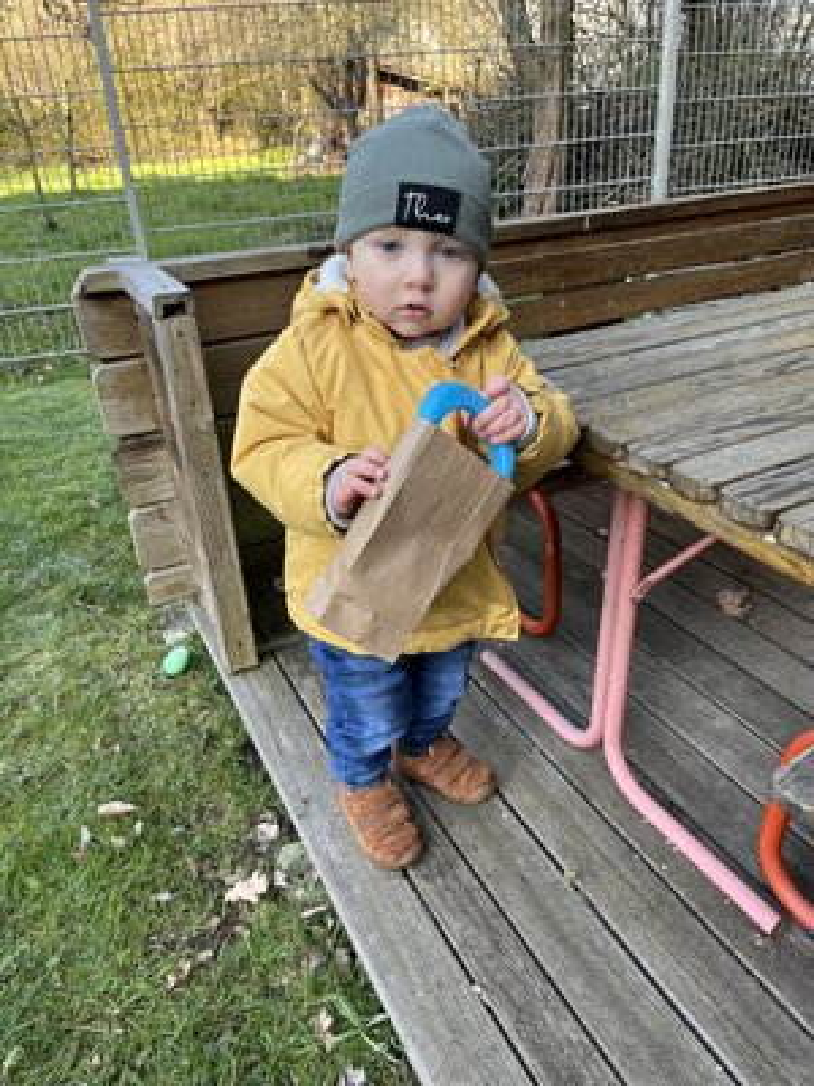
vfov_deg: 67.3
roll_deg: +4.2
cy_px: 543
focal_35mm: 26
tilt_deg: -29.8
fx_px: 815
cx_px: 407
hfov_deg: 53.1
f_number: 1.6
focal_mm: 5.1
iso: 40
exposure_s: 1/190
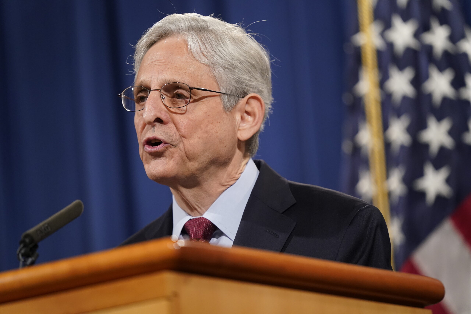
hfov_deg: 7.4
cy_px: 157
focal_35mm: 280
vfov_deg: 4.9
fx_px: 3663
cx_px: 236
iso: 4000
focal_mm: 280
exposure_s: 1/250
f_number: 4
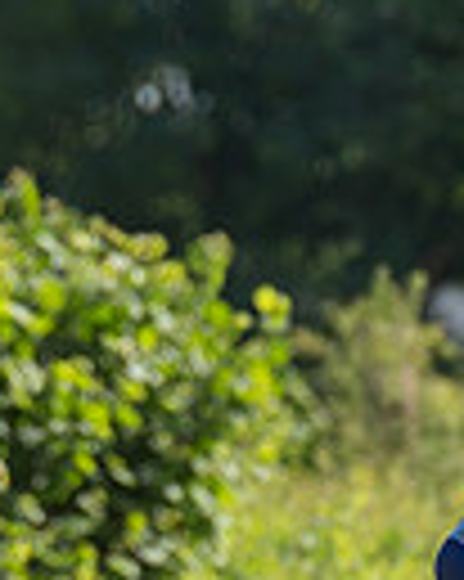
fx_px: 26226
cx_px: 587
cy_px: 1000
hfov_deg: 1.0
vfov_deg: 1.3
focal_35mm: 1526
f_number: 3.5
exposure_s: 1/1000
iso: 160
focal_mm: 200
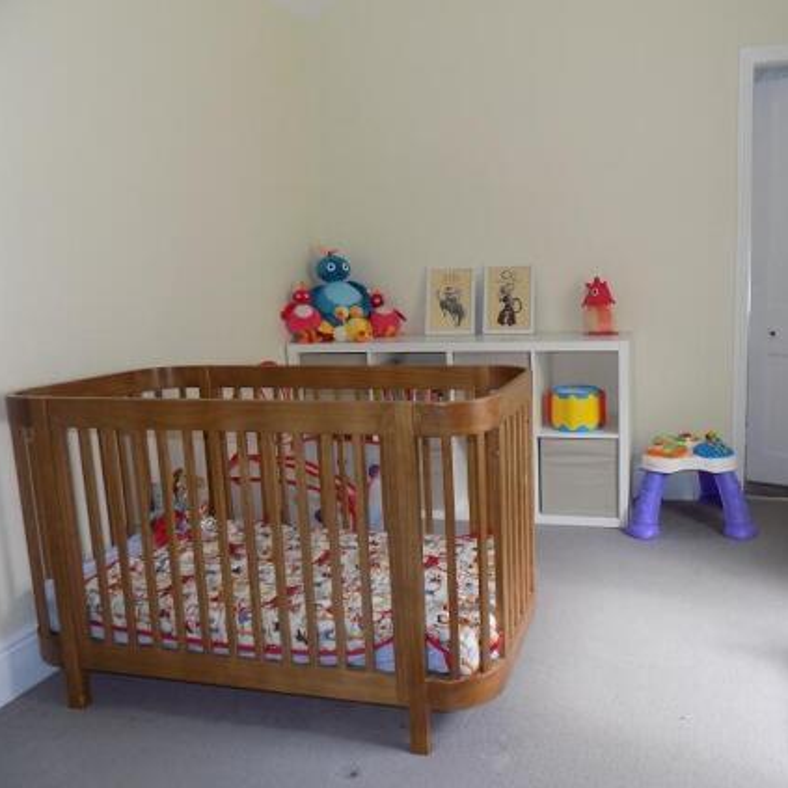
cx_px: 506
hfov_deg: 56.4
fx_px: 721
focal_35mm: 28
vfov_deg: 57.3
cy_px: 405
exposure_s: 1/30
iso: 140
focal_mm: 4
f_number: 3.1
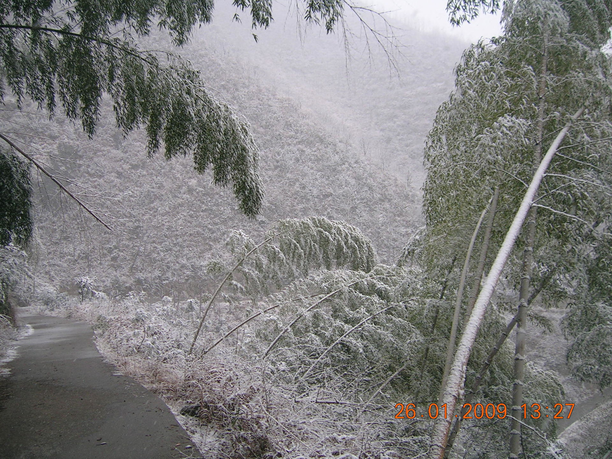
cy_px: 230
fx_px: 636
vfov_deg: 39.7
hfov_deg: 51.4
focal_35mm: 36
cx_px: 306
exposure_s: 1/188
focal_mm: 5.5
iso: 50
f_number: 2.8
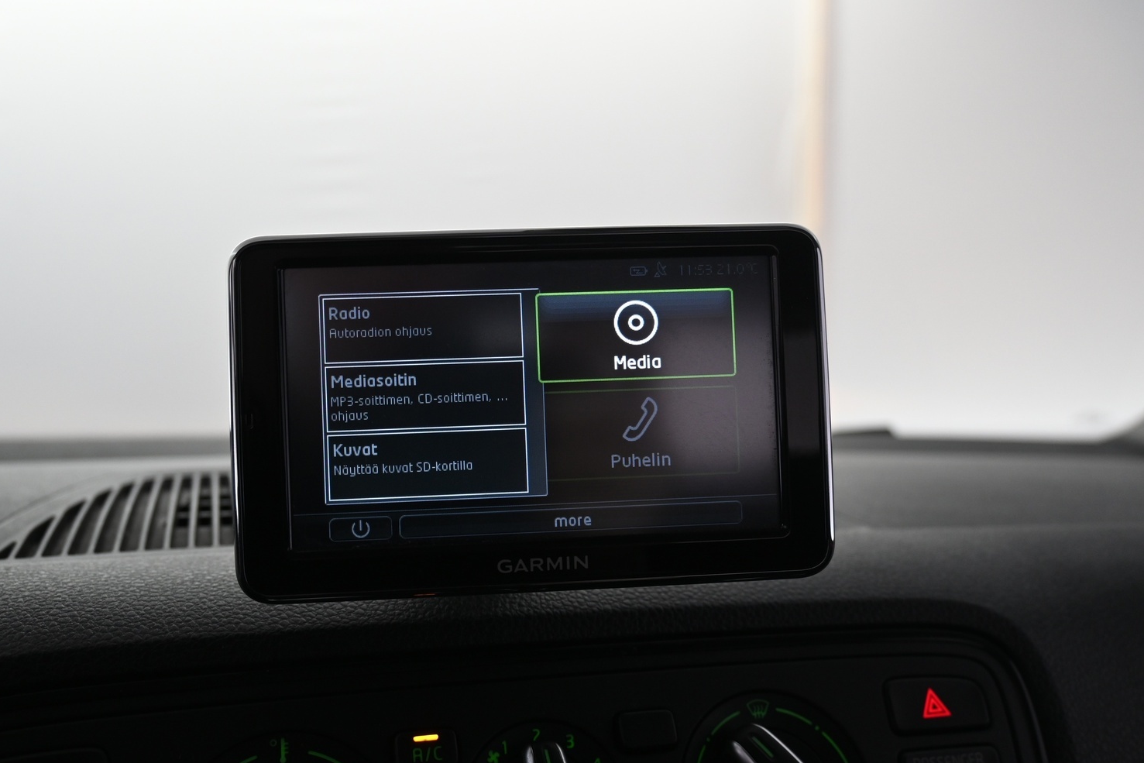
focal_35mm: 35
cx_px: 537
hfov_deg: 55.0
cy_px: 392
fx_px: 1098
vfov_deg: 38.3
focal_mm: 21
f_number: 4
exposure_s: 1/50
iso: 500
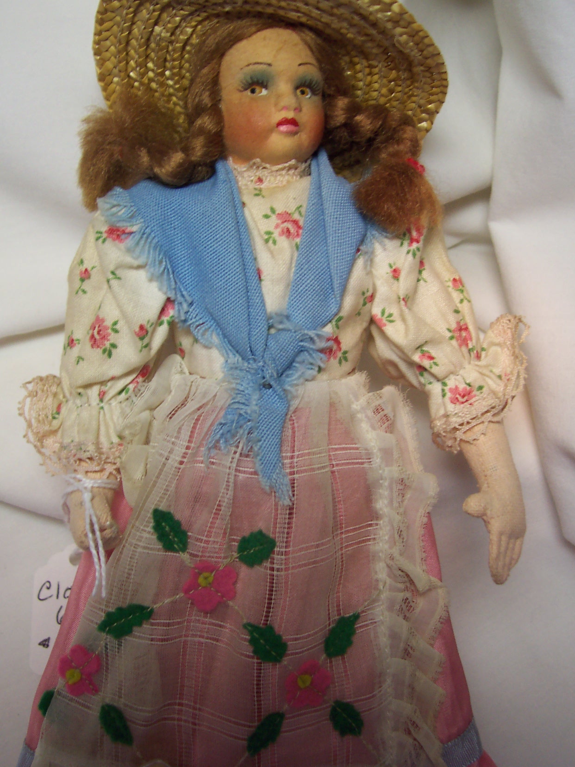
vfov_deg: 50.1
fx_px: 819
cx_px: 288
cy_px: 384
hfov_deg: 38.7
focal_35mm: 37
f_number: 2.8
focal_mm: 5.6
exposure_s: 1/45
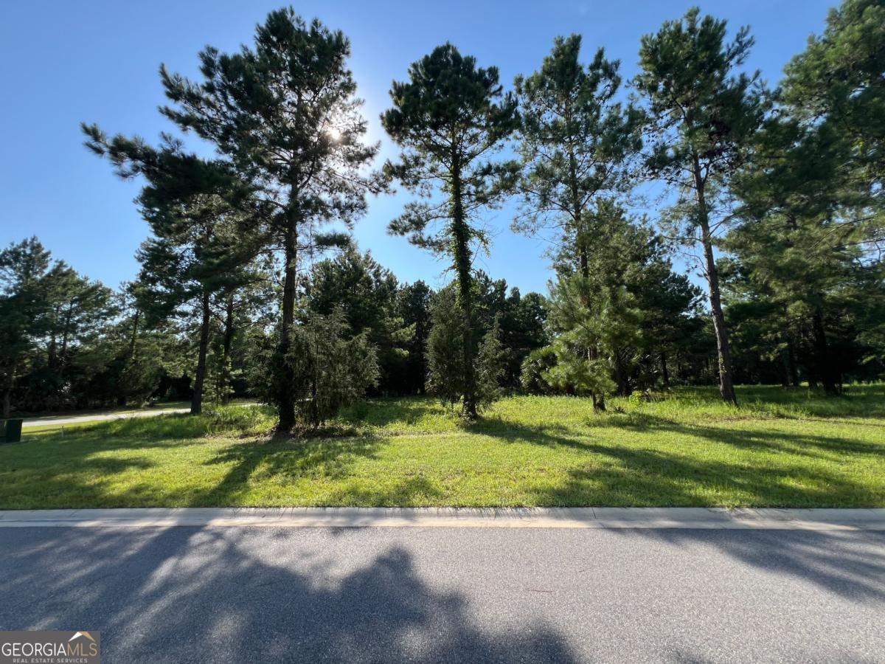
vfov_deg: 89.9
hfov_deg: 106.2
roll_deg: +1.6
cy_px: 332
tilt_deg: +9.2
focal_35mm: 13
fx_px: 332
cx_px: 442
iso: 32
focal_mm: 1.57
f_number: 1.8
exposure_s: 1/834
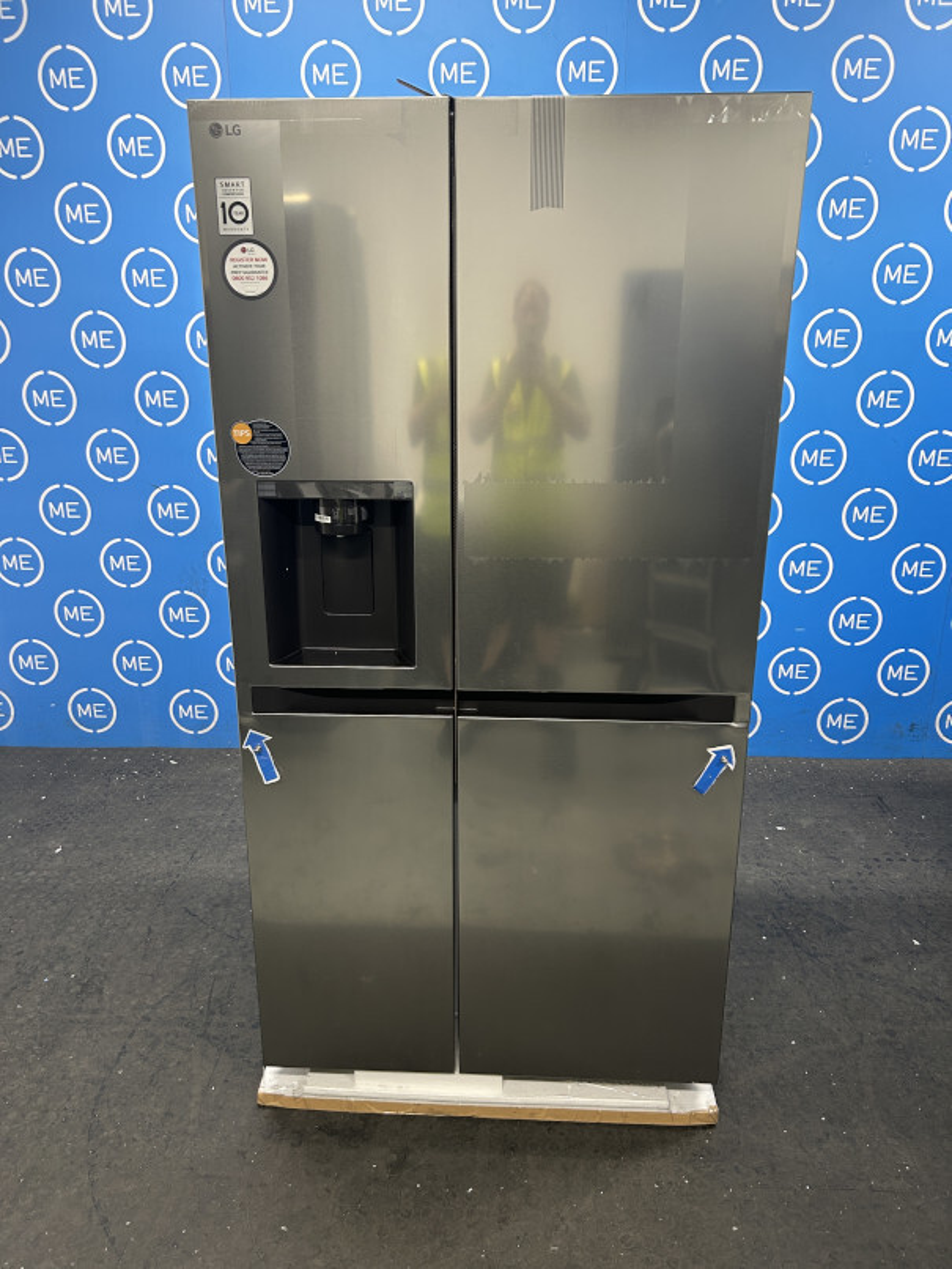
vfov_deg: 67.3
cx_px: 476
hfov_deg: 53.1
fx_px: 953
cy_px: 634
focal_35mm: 26
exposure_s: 1/50
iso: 125
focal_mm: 5.7
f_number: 1.5
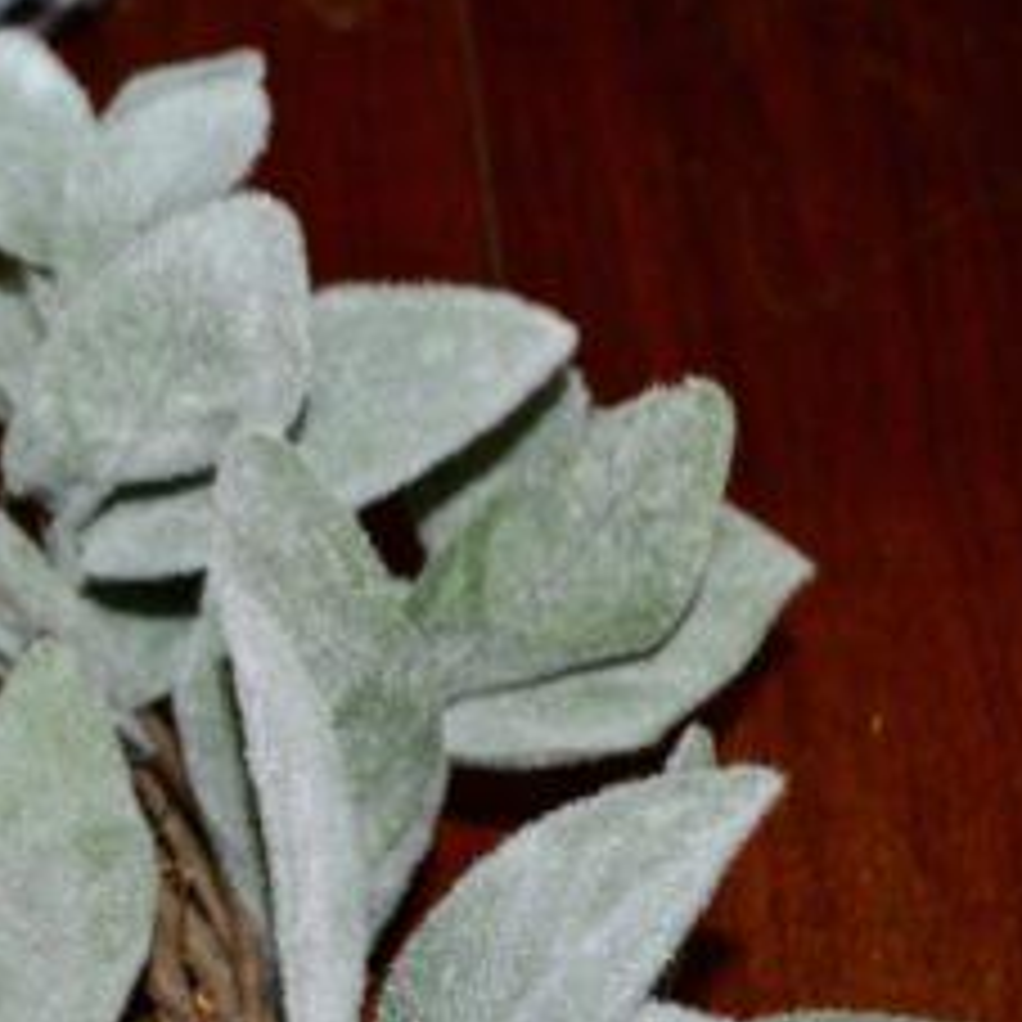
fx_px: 2472
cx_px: 117
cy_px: 779
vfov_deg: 23.1
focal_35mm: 74
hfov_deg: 22.8
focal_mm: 22
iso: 500
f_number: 3.8
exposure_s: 1/60
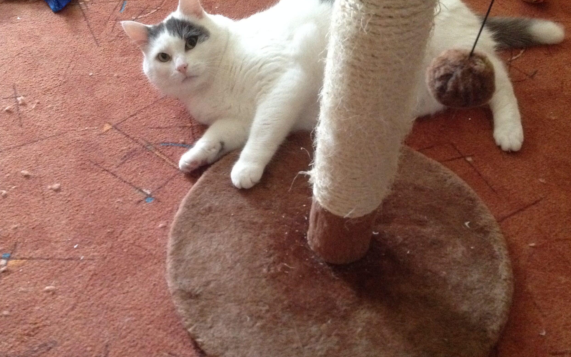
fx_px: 591
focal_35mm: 38
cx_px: 290
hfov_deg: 51.5
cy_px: 190
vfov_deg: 33.6
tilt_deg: -47.1
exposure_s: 1/15
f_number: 2.4
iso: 640
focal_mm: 4.28
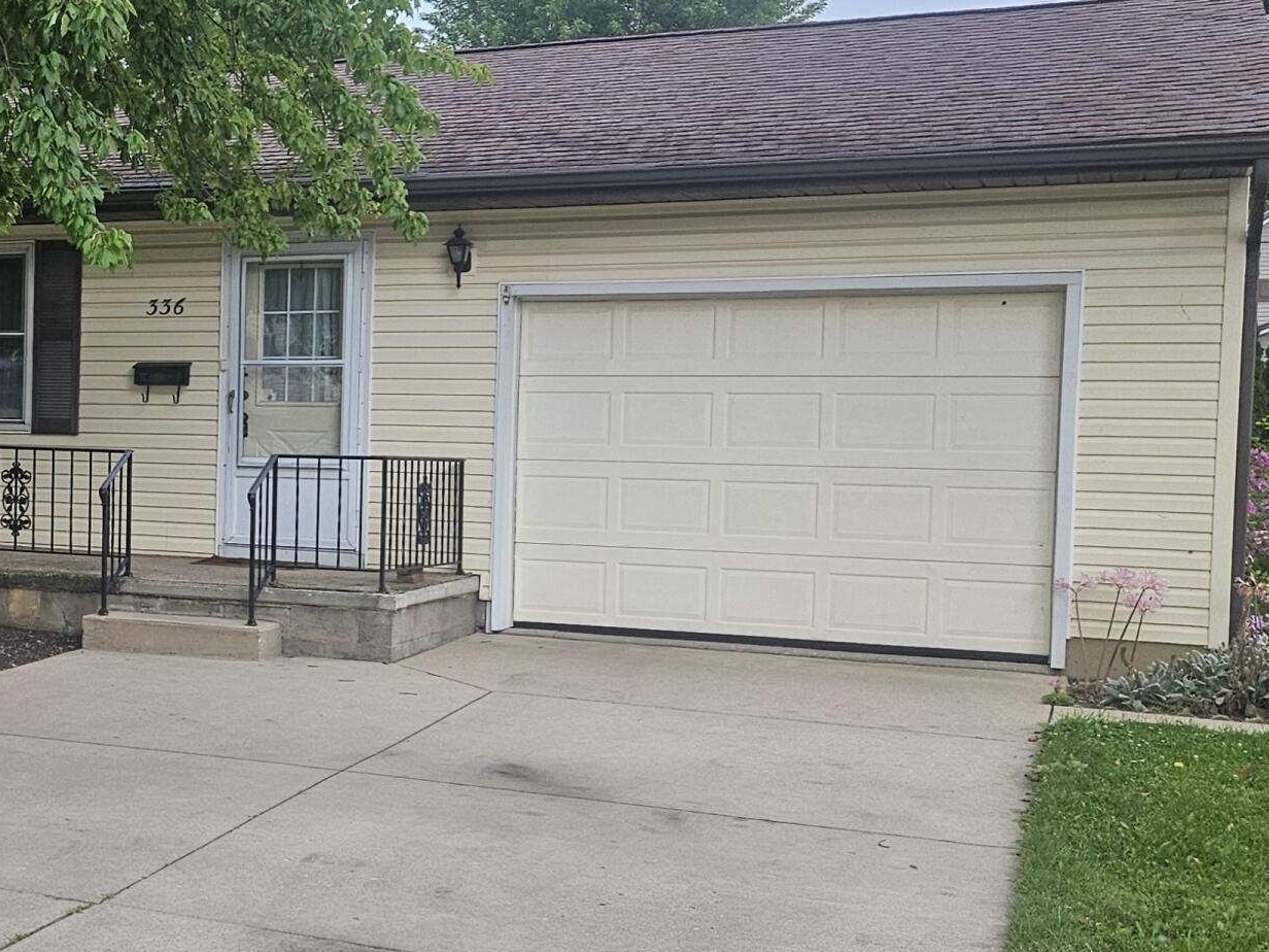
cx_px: -68
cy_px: 506
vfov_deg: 26.1
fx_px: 2053
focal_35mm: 56
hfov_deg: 31.2
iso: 125
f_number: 1.8
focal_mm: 5.4
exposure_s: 1/180
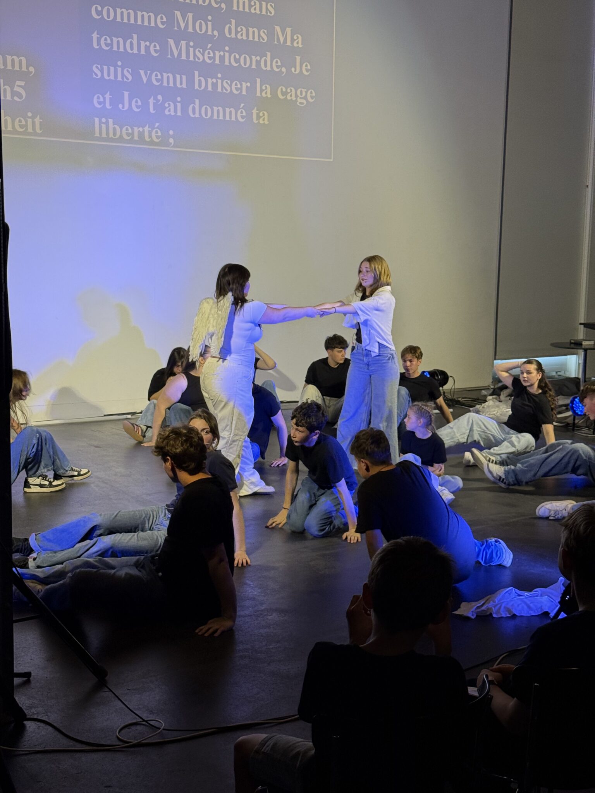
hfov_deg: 30.3
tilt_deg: -8.3
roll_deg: -1.6
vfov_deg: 39.7
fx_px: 1100
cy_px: 396
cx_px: 298
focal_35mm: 48
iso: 100
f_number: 1.78
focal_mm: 6.76
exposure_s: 1/60
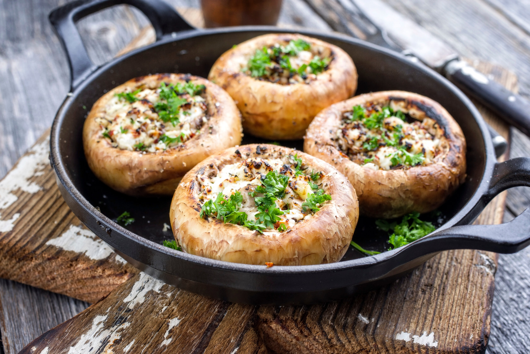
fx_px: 736
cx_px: 265
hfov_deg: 39.6
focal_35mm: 50
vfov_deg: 27.0
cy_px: 177
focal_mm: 50
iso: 100
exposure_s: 1/200
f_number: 9
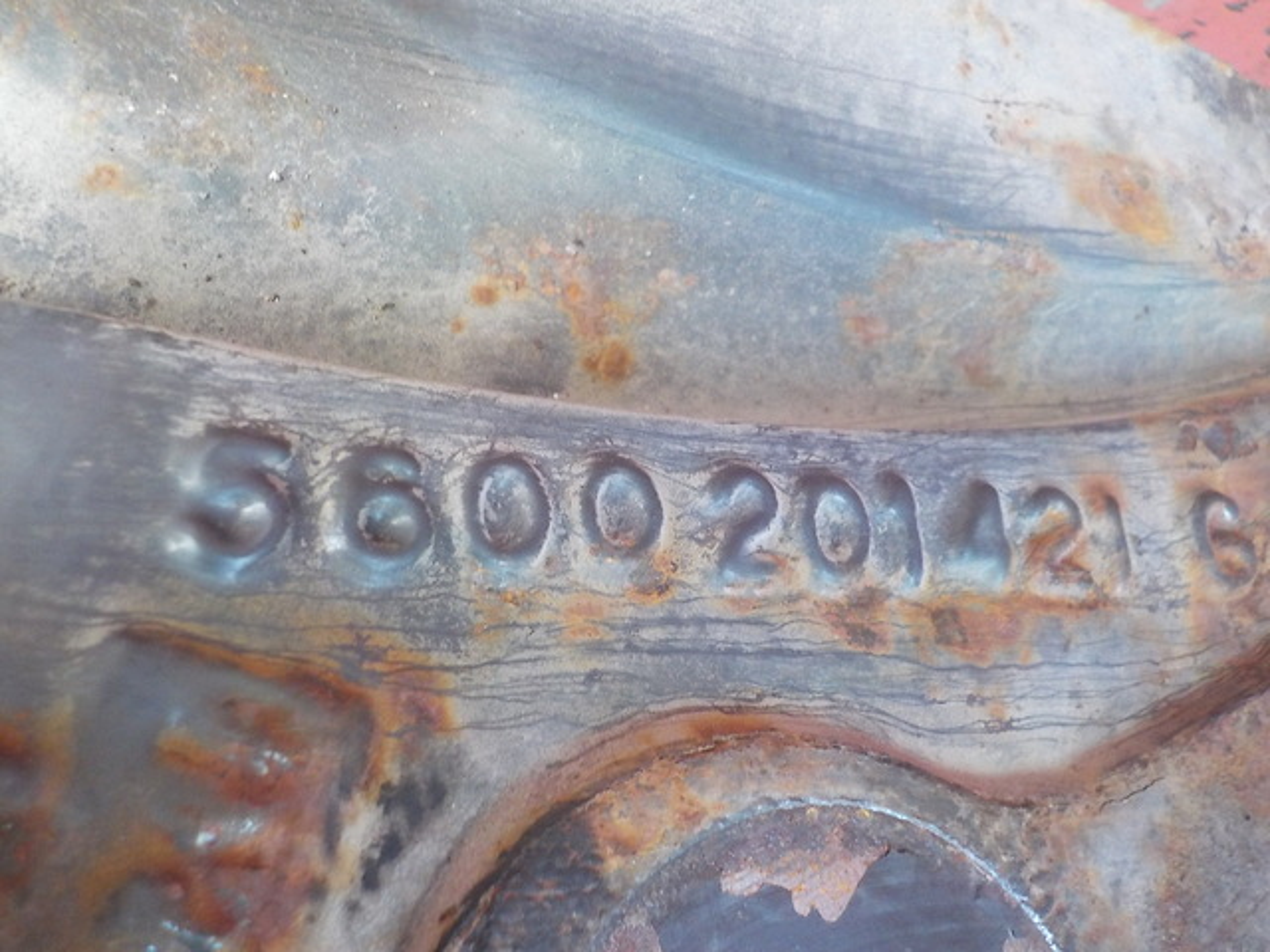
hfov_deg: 60.0
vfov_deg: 46.8
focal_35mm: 30
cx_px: 635
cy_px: 476
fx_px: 1101
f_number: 3.3
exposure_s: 1/20
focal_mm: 4.1
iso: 400
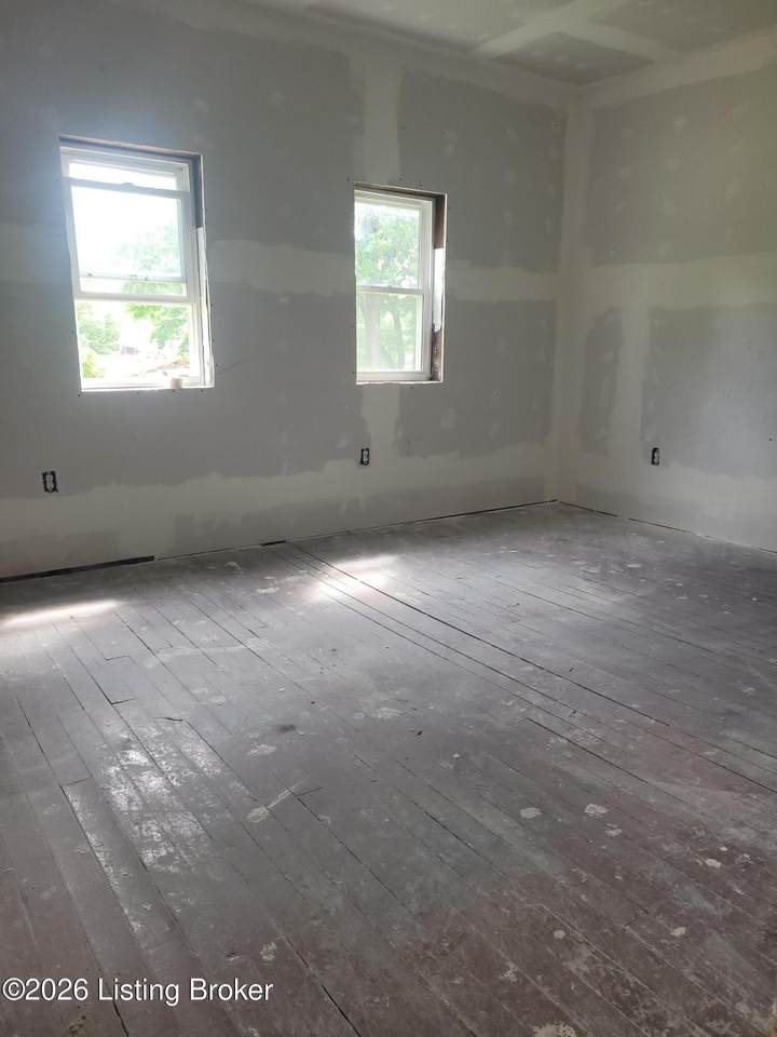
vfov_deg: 67.3
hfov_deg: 53.1
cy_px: 518
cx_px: 388
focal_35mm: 26
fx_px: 778
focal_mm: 5.4
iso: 64
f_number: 1.8
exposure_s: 1/120
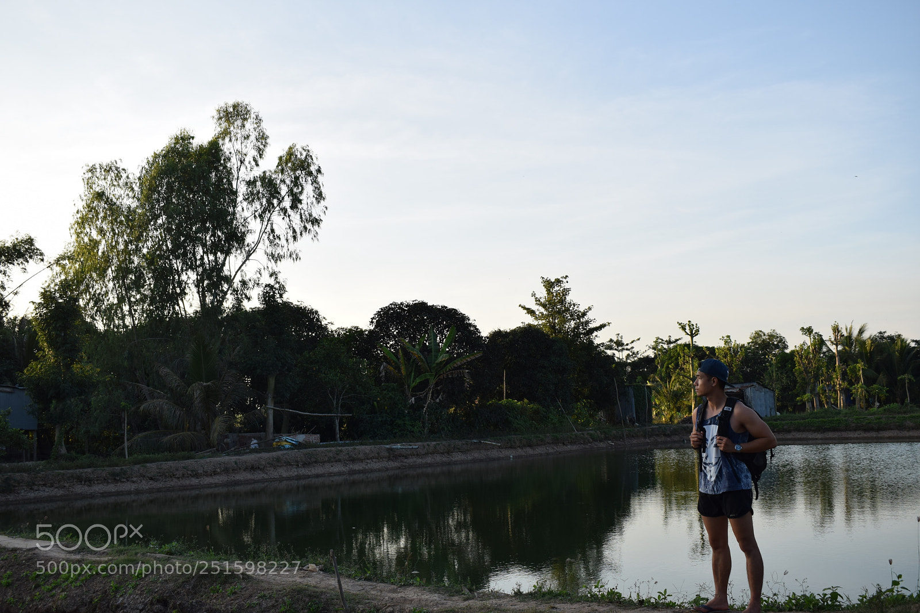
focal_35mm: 39
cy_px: 306
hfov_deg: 49.6
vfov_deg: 34.2
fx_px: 996
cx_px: 460
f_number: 7.1
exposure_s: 1/200
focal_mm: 26
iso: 125
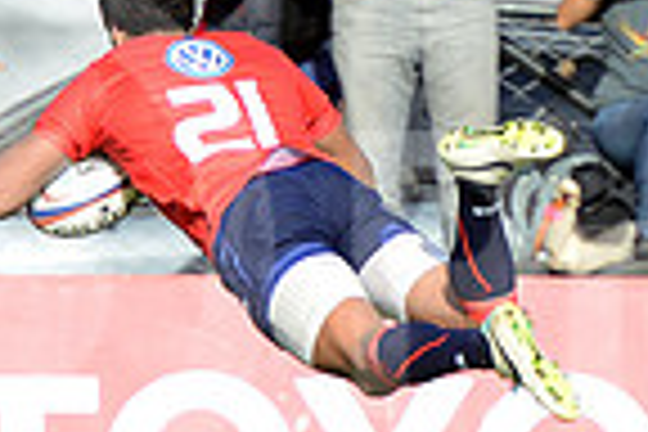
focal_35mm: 1088
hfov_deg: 1.9
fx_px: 19582
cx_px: 716
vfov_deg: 1.3
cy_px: 263
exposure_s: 1/500
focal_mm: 270
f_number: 4
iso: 250
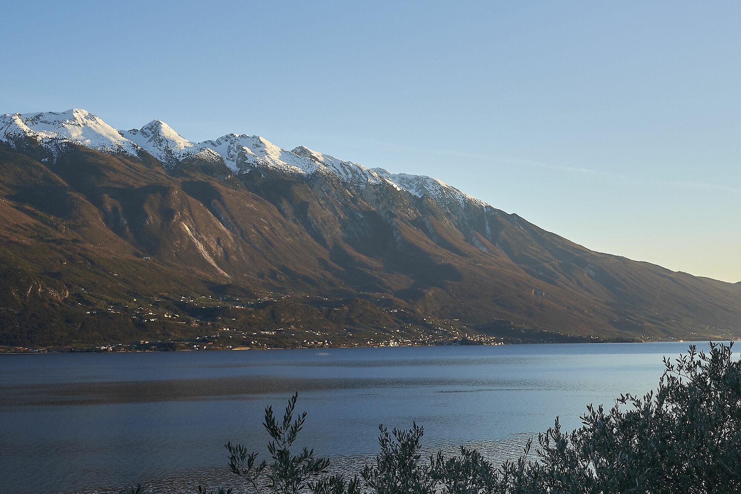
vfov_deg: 27.0
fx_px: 1029
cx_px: 440
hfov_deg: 39.5
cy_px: 249
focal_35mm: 50
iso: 500
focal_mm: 27
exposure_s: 1/125
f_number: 13
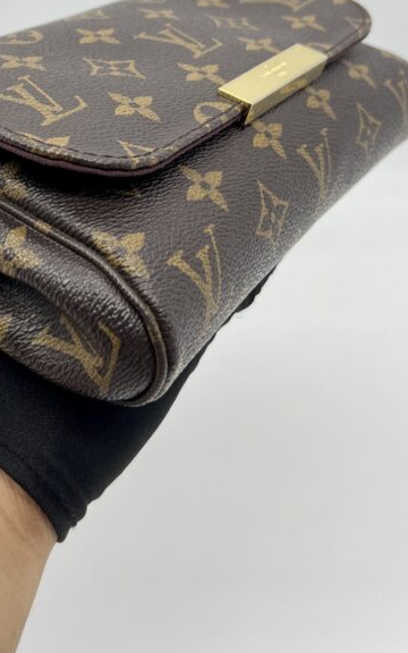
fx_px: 872
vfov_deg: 40.2
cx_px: 102
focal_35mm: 49
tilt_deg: -33.0
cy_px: 188
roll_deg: +0.7
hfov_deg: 26.0
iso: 32
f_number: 1.5
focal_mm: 5.7
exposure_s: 1/100
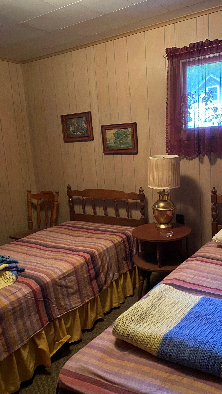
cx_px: 145
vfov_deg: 66.1
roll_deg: +2.8
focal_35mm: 29
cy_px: 192
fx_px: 303
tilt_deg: -9.0
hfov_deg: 39.8
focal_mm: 4.25
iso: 640
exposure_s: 1/30
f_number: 1.8
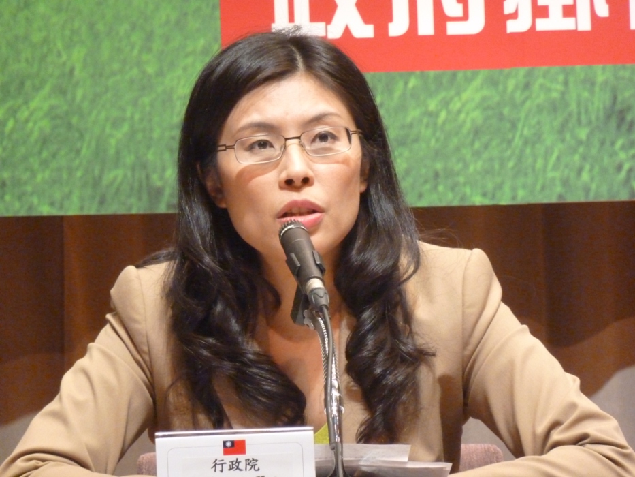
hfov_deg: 6.6
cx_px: 318
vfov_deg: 5.0
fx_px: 5504
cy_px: 238
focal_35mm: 300
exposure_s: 1/50
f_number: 4.9
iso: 800
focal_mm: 49.2
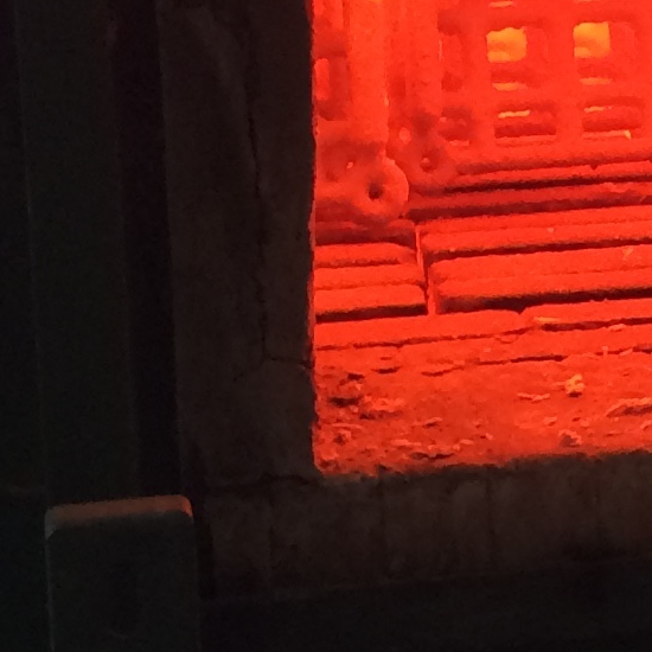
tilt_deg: -15.6
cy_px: 123
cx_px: 1255
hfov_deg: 10.6
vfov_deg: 11.5
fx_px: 3239
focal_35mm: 152
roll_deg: +0.3
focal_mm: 4.15
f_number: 2.2
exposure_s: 1/30
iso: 80
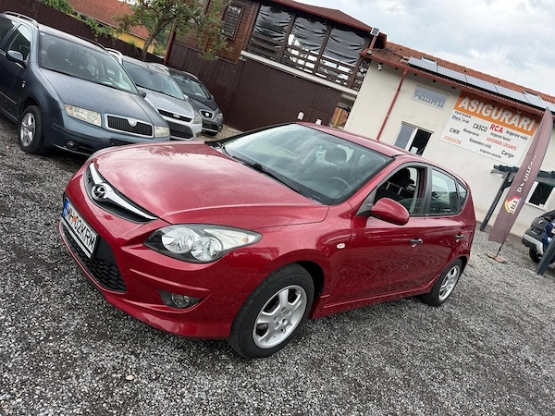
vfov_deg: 56.8
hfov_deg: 71.6
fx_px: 385
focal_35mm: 24
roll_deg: -20.3
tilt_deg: -13.3
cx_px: 278
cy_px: 208
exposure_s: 1/264
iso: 80
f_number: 1.78
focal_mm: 6.76
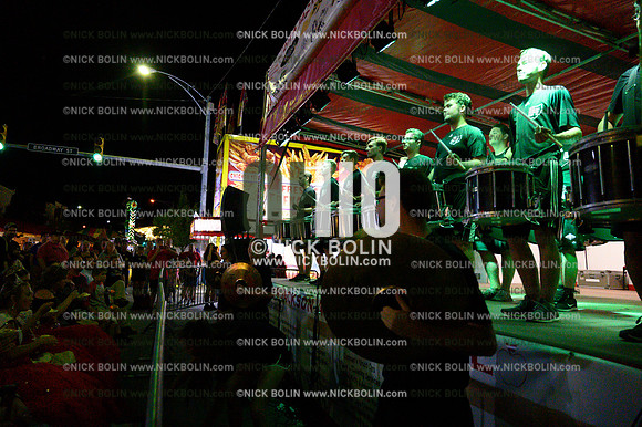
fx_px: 428
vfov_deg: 53.1
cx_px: 321
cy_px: 214
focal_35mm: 24
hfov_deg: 73.8
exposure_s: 1/1000
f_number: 4
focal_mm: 24
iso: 32000
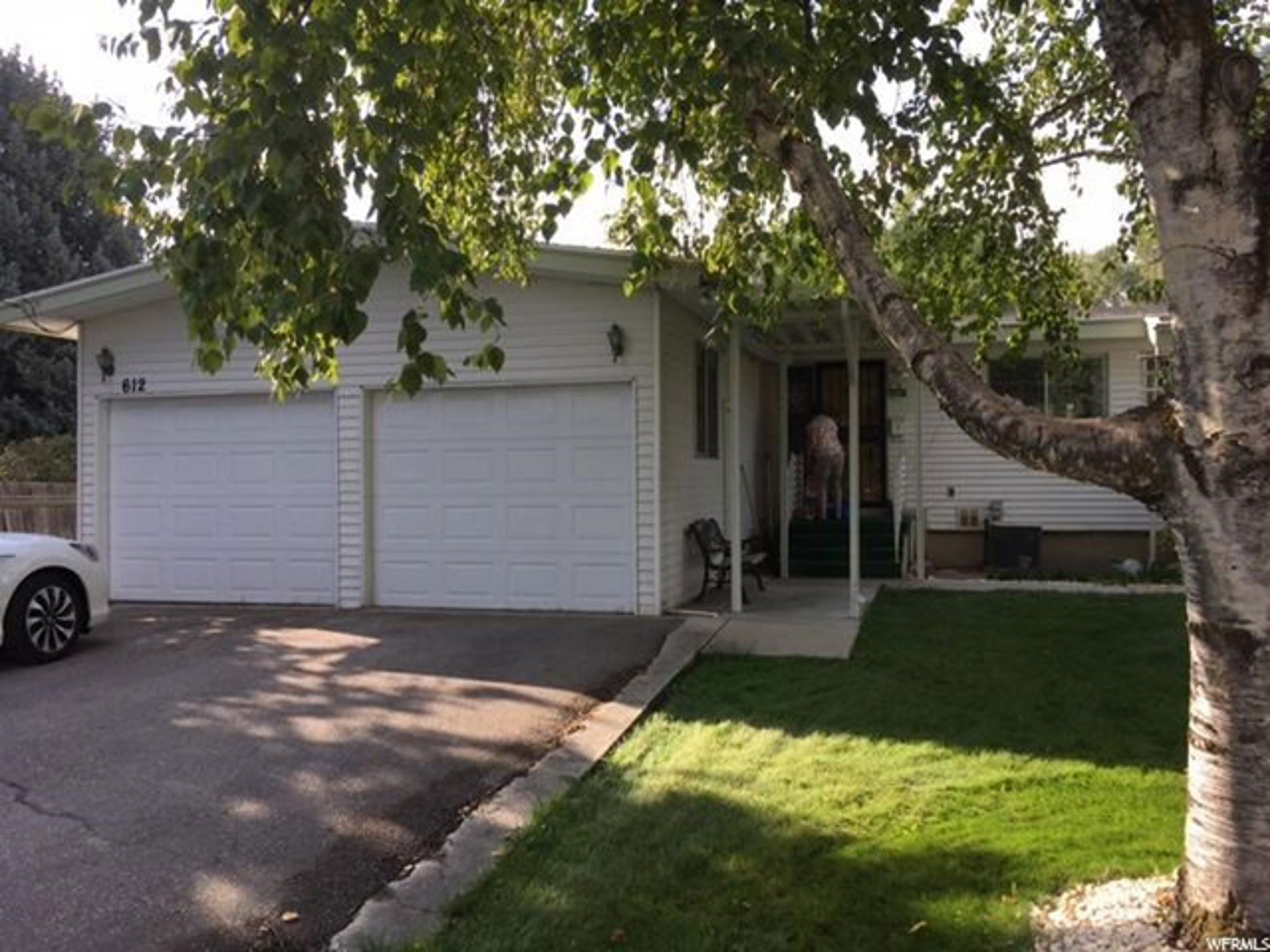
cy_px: 476
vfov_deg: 48.2
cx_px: 635
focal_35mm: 29
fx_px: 1064
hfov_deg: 61.7
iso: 25
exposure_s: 1/420
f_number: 2.2
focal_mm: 4.15
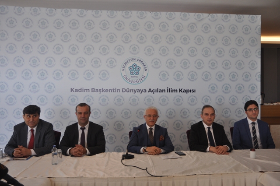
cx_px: 140
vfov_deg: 39.9
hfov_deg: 57.3
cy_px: 93
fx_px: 256
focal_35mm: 33
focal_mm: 22
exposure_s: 1/80
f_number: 4.5
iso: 400
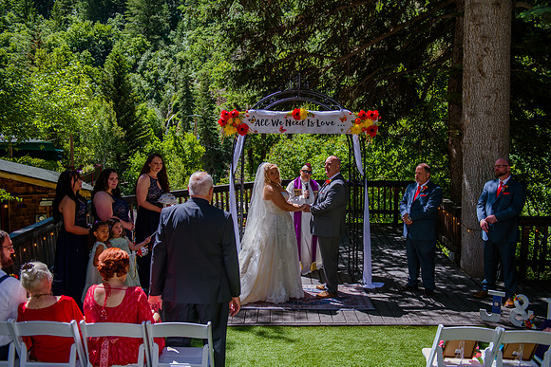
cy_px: 179
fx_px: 596
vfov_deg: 34.3
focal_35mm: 39
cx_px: 275
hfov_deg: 49.6
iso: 160
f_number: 3.5
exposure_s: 1/640
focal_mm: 38
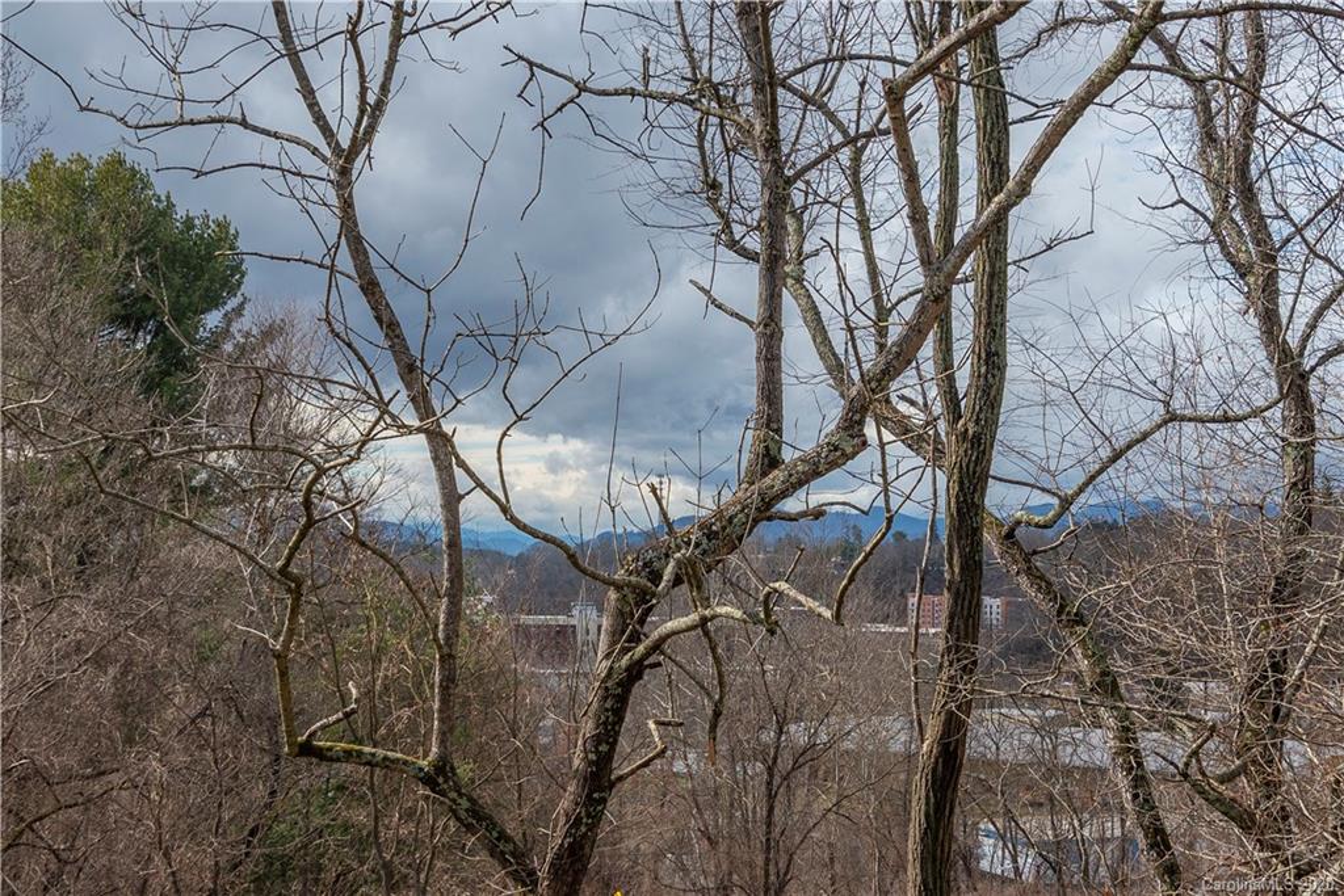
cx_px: 672
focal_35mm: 35
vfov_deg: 37.9
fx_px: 1307
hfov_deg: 54.4
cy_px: 448
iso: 250
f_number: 7.1
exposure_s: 1/1000
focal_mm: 35
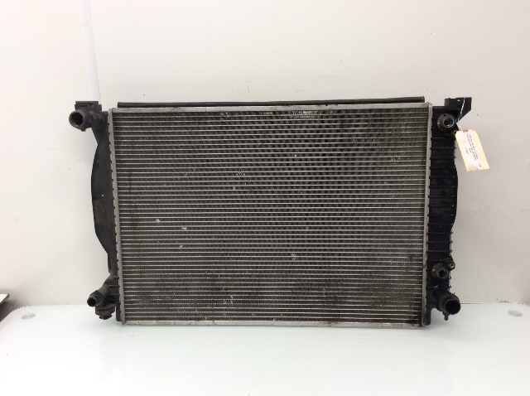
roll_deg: +2.1
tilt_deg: -14.6
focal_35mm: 32
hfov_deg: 56.9
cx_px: 265
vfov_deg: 44.1
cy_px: 198
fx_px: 489
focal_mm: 3.3
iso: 32
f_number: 2.4
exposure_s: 1/30
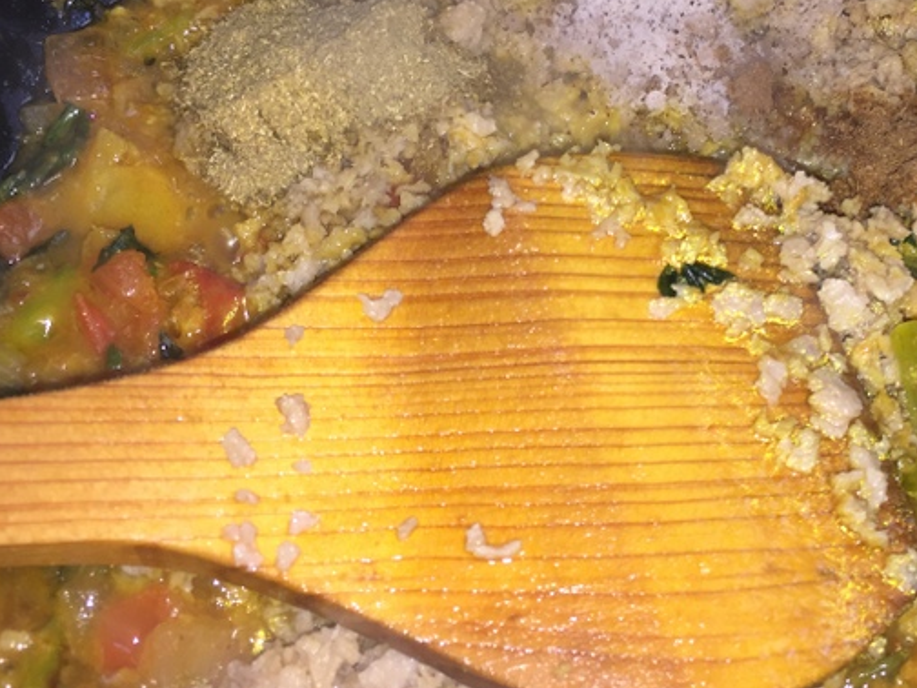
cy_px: 242
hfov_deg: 40.8
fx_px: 1219
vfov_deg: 31.3
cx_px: 595
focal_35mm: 46
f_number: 2.2
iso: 32
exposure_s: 1/55
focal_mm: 4.15
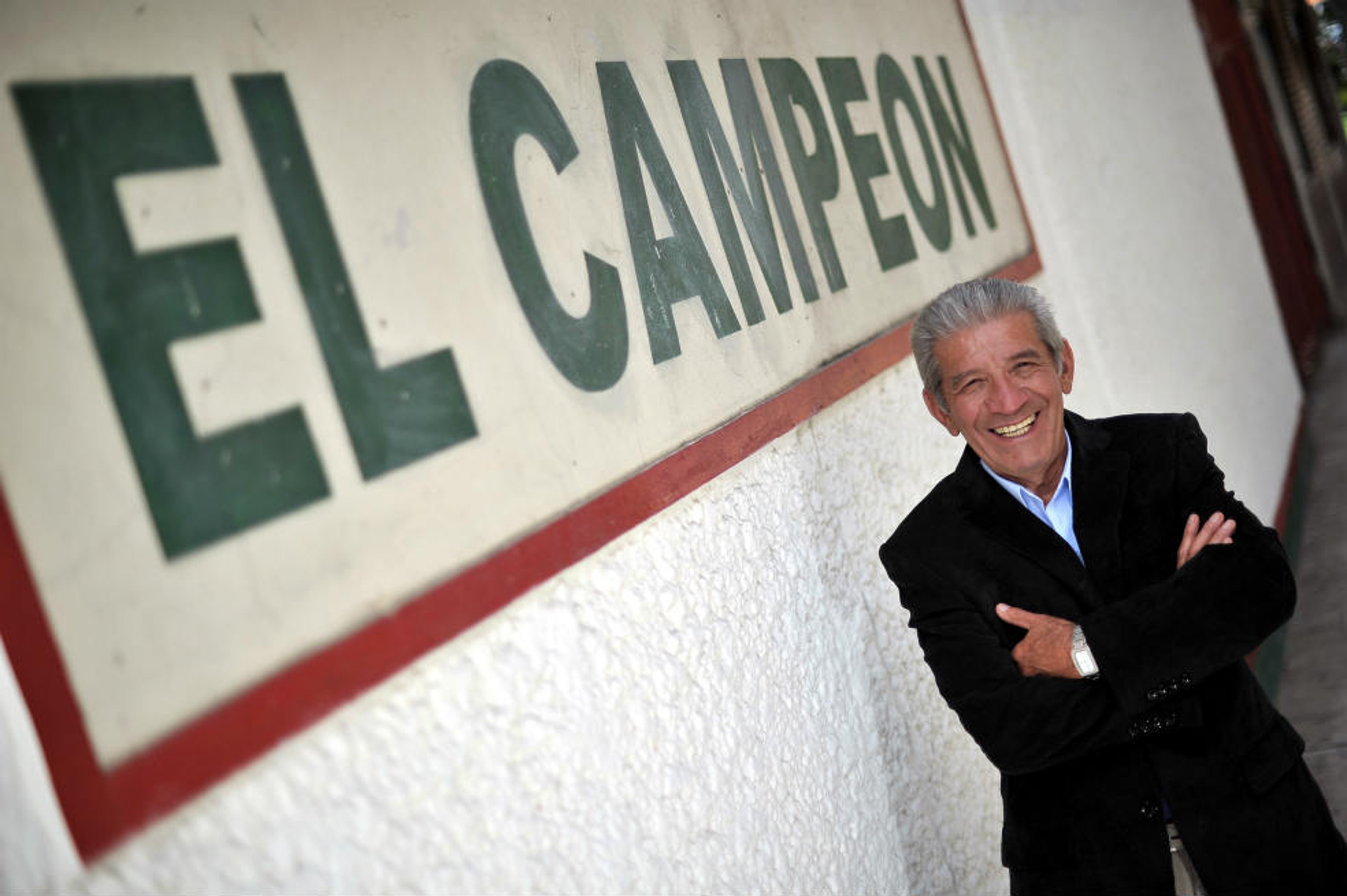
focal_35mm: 50
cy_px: 448
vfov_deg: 27.0
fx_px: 1870
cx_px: 674
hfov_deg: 39.6
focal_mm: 50
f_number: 1.4
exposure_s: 1/6400
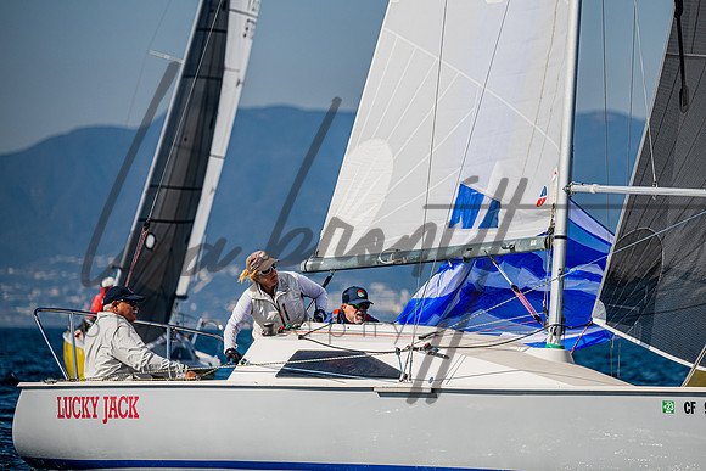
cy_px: 236
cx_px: 404
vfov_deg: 5.2
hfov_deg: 7.8
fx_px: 5190
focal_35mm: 265
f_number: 5
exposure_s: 1/5000
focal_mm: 210
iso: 400
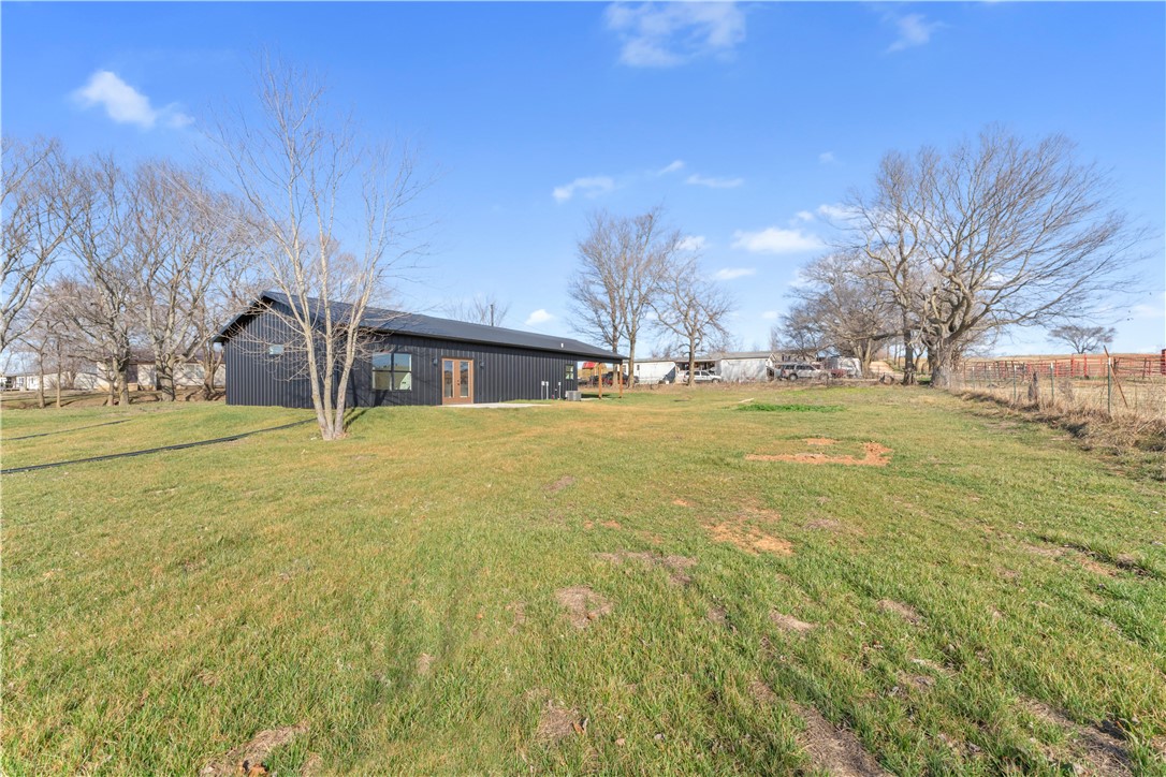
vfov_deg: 81.2
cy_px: 388
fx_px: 453
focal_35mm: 14
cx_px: 583
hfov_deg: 104.3
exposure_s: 1/125
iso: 250
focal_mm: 14
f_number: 9
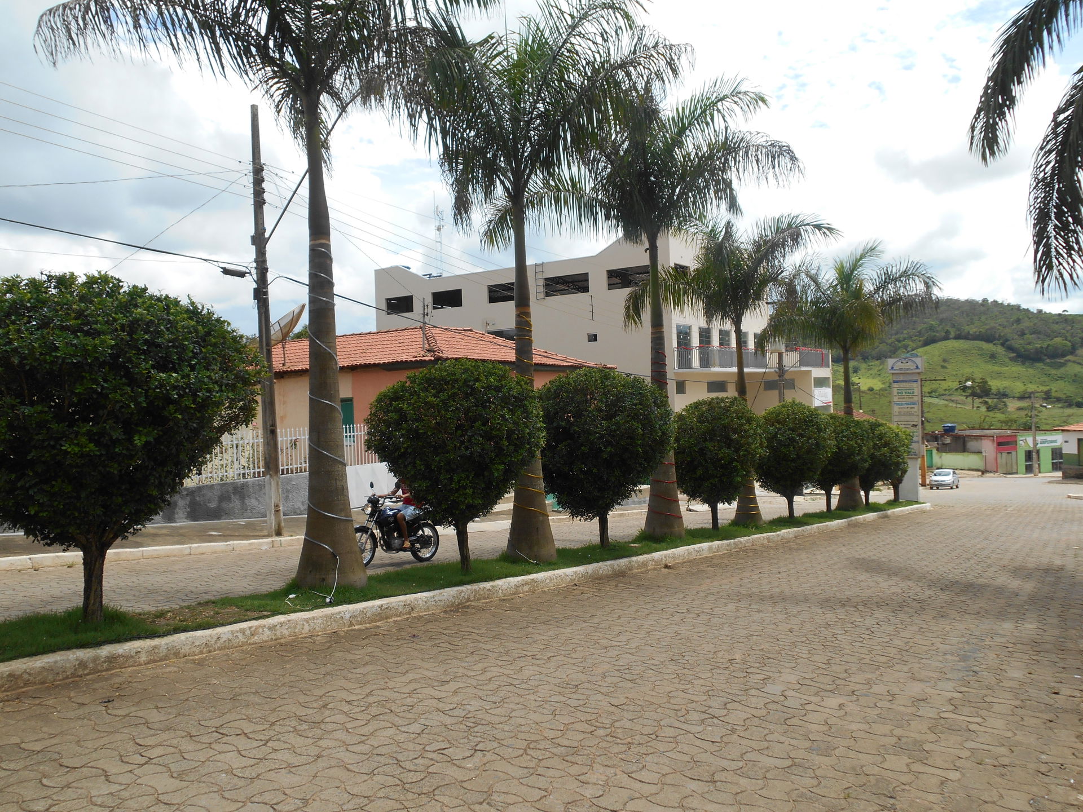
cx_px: 542
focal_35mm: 26
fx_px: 813
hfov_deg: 67.3
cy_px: 406
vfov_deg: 53.1
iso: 80
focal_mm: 4.7
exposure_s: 1/640
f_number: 3.4
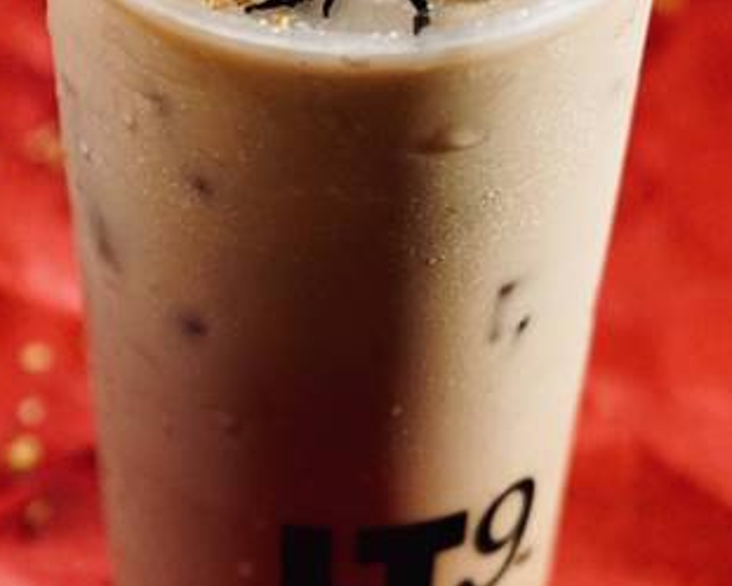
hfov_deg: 8.6
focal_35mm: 224
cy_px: 102
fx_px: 4854
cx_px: 132
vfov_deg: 6.9
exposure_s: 1/160
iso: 1600
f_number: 2.8
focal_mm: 90
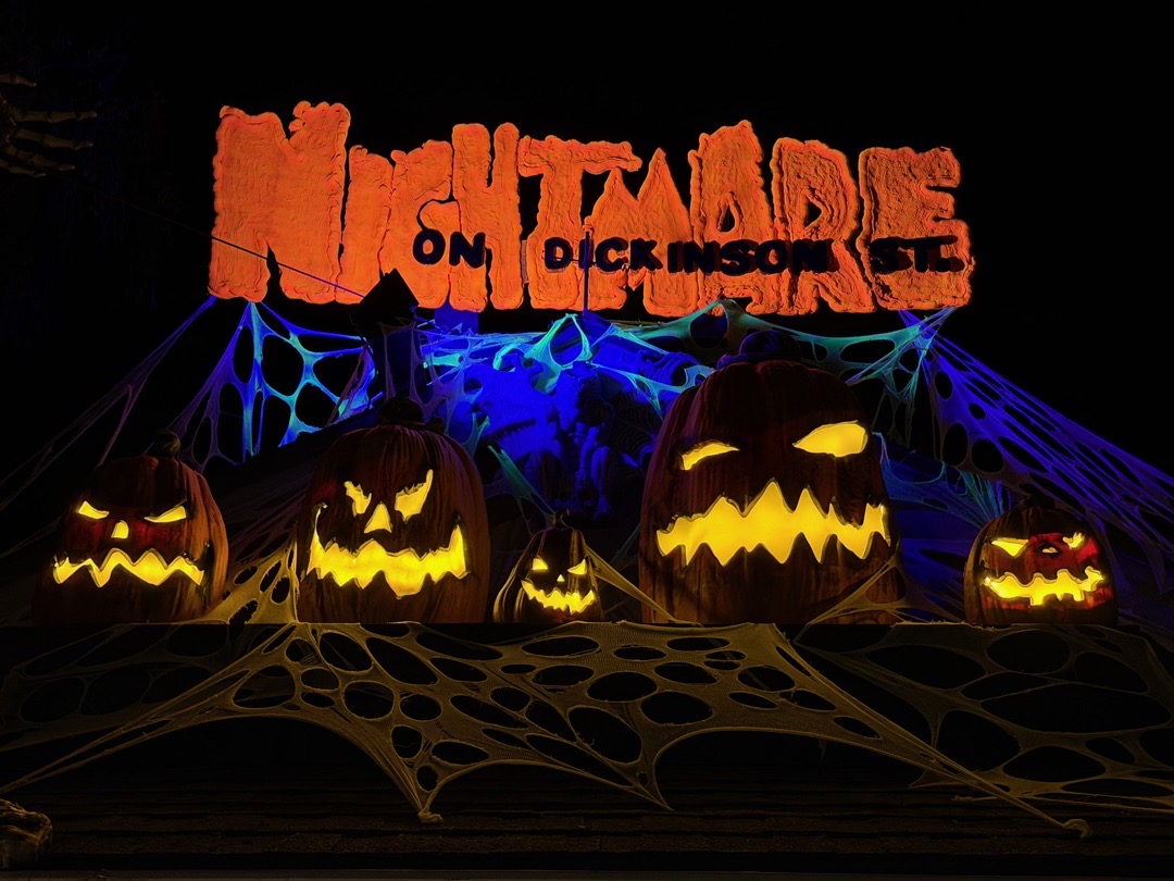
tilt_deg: +29.8
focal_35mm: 48
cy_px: 440
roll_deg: -0.9
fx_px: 1628
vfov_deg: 30.3
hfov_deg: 39.7
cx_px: 587
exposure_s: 1/30
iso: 500
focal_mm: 6.76
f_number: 1.78
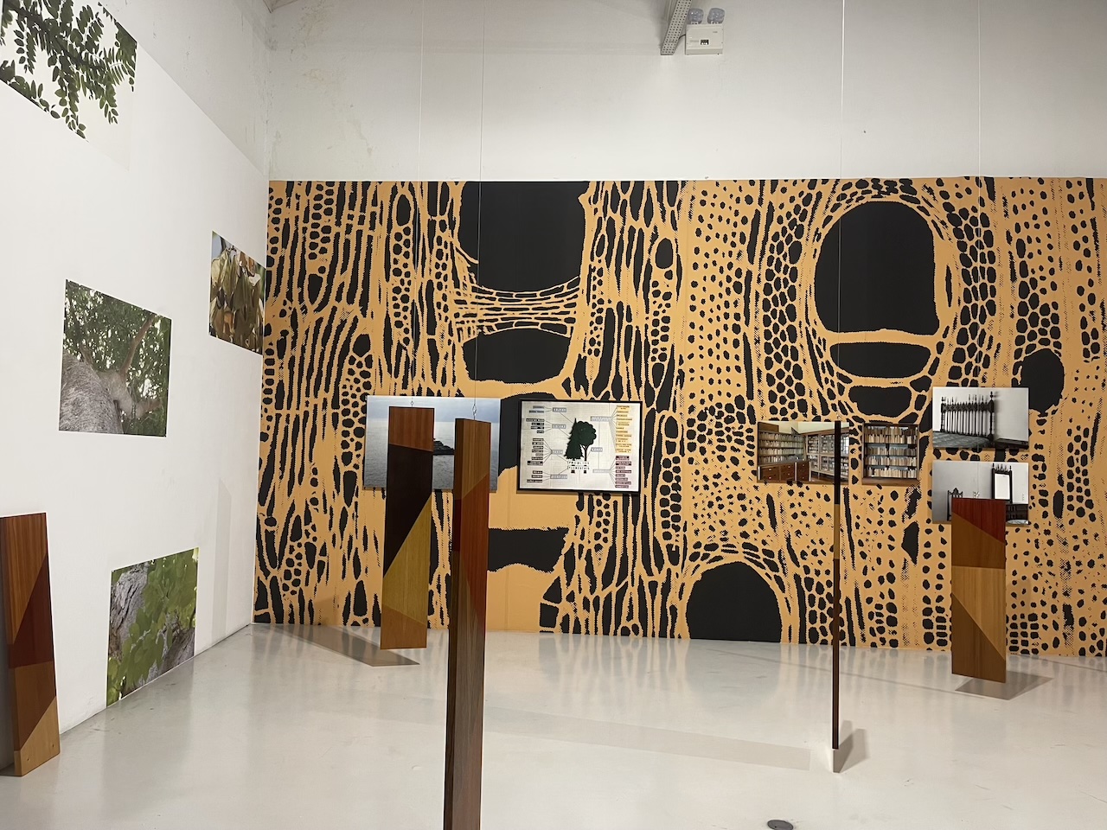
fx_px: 799
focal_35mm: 25
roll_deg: -0.9
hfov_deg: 69.4
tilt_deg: +2.1
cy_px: 415
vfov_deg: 54.9
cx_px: 554
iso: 200
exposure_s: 1/50
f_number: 1.6
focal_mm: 5.1
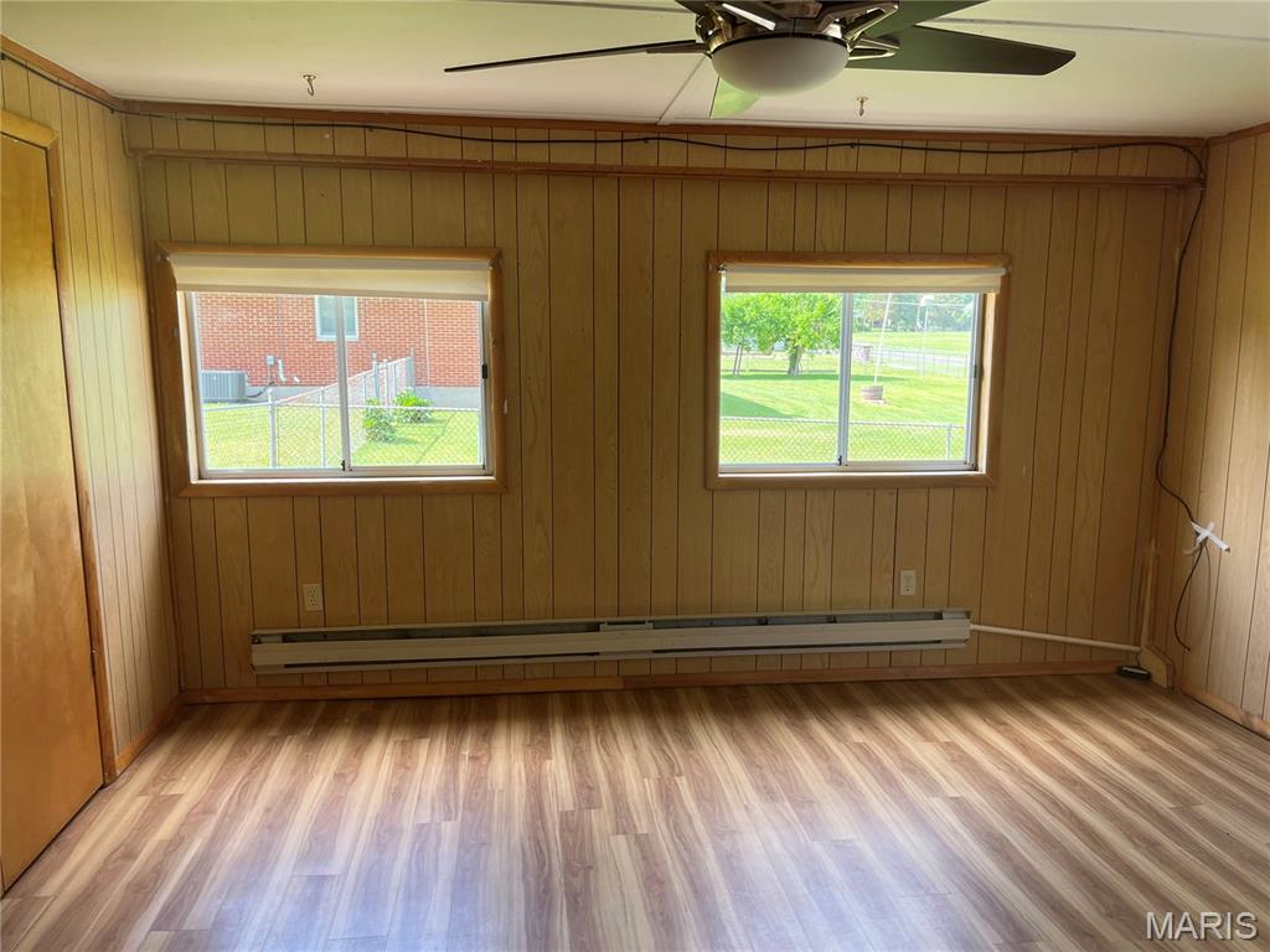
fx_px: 954
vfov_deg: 53.1
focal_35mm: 26
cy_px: 476
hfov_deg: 67.3
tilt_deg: -9.8
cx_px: 635
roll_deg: +0.1
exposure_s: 1/164
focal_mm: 5.1
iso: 64
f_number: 1.6
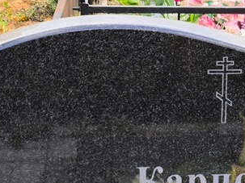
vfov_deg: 11.1
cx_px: 195
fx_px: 934
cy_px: 198
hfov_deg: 14.9
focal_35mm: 132
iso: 50
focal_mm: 4.71
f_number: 1.7
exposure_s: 1/285
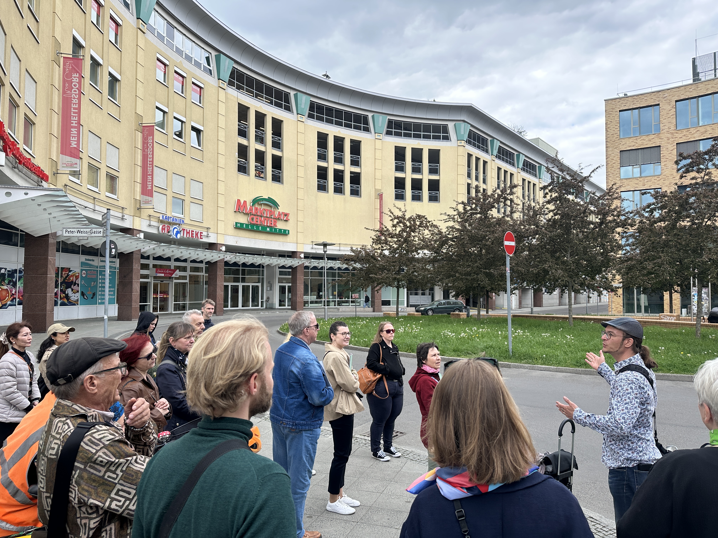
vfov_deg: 56.8
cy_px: 269
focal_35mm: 24
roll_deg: -0.2
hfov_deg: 71.6
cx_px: 359
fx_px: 498
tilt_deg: +2.9
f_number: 1.78
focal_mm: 6.86
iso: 80
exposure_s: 1/843
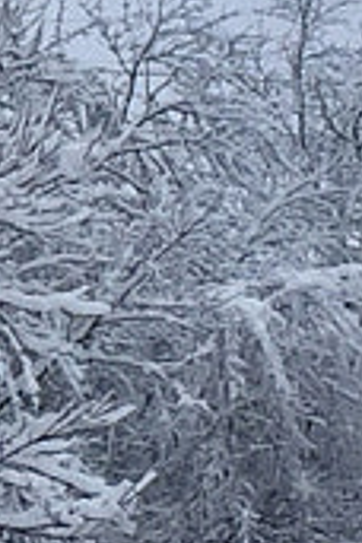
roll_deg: +1.5
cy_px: 156
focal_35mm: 283
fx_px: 4268
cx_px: -645
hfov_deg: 4.7
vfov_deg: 7.3
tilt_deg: +10.4
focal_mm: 4.15
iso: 32
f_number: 2.2
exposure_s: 1/618
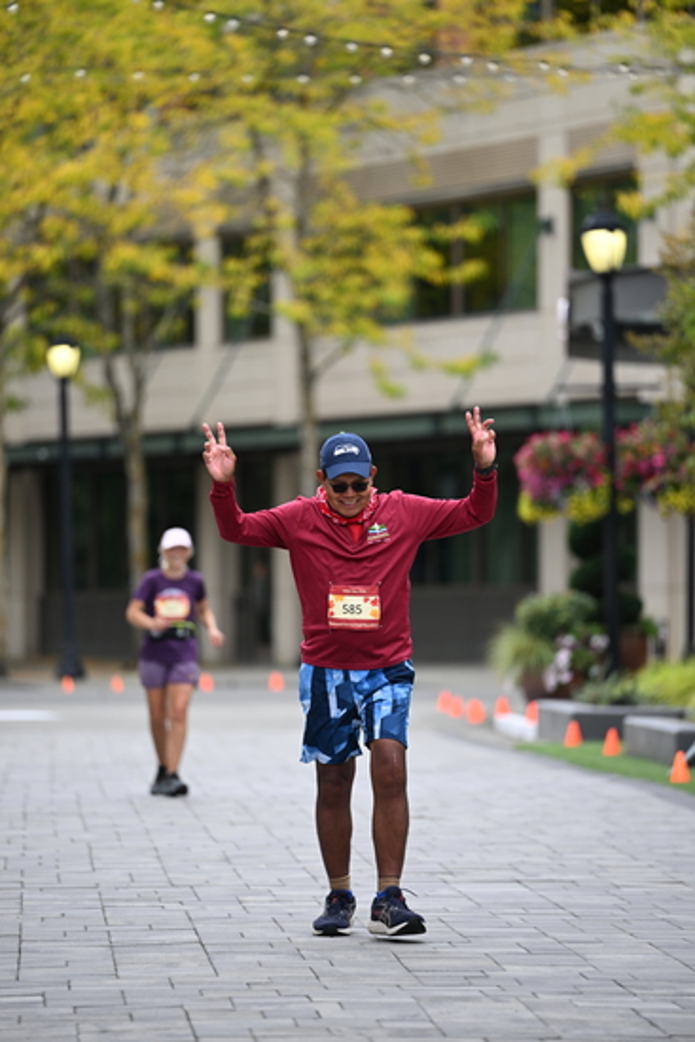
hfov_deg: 6.9
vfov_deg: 10.3
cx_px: 348
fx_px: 5788
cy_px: 521
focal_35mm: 200
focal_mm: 200
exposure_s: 1/1250
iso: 400
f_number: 2.8
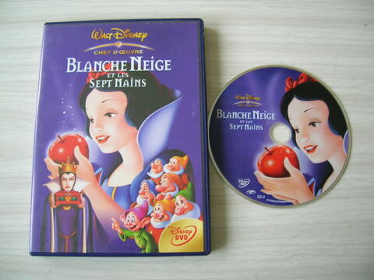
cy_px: 140
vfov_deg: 41.7
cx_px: 187
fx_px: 367
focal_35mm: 34
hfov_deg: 54.0
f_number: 2.9
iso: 50
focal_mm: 5.7
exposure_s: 1/10.4
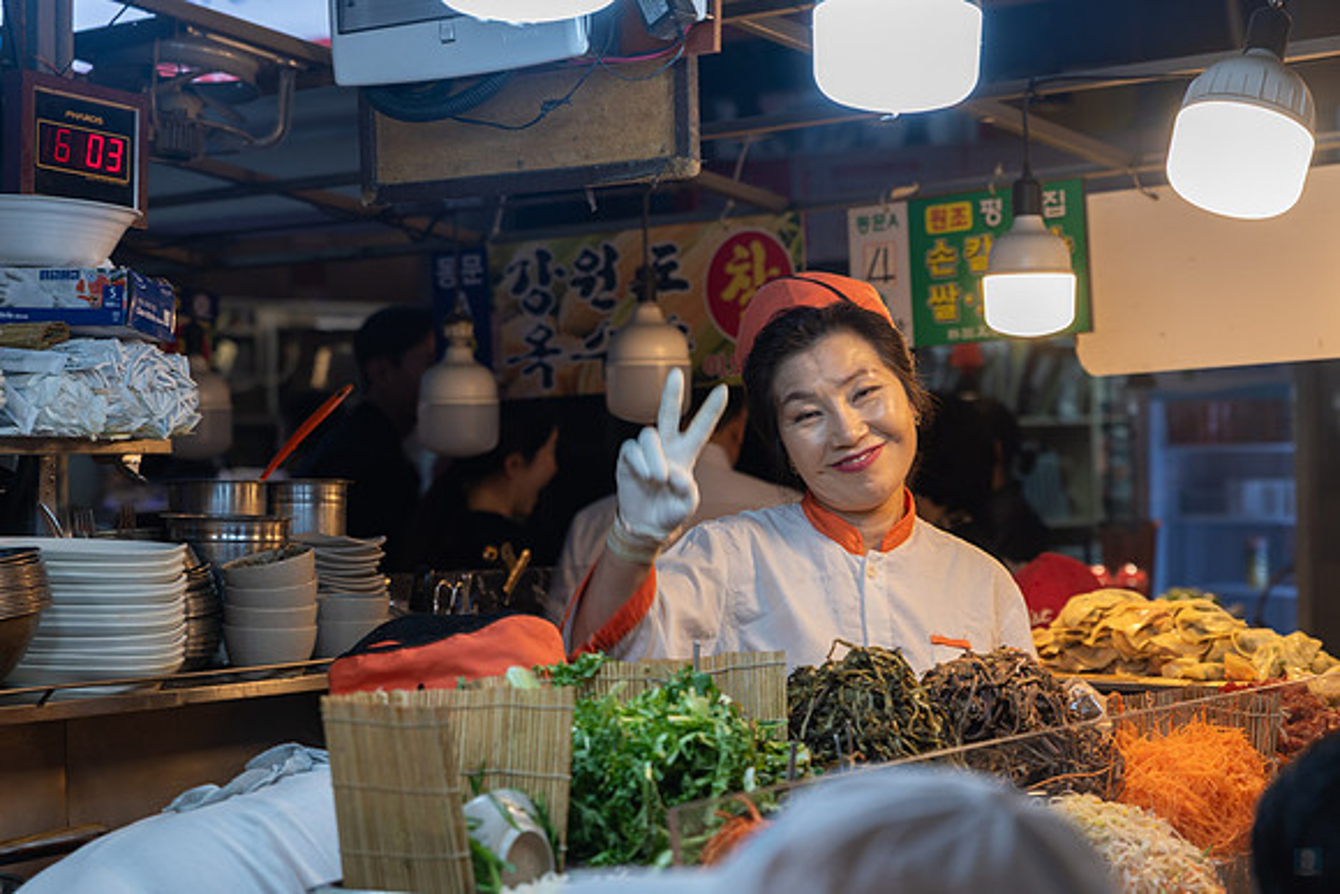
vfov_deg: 17.1
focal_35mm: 80
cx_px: 702
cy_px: 452
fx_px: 2982
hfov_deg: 25.3
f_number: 3.5
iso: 220
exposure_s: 1/160
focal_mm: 70
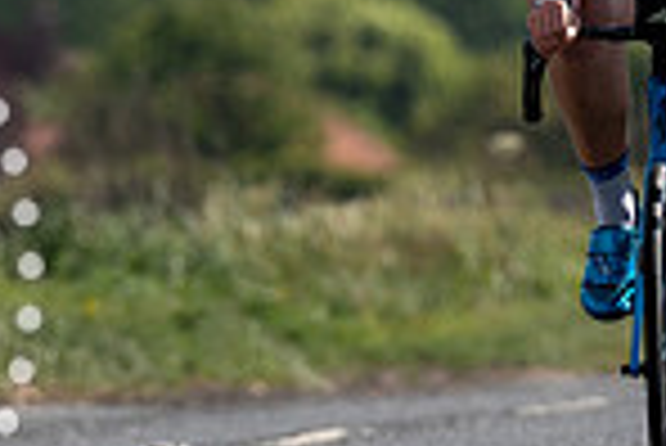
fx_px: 25203
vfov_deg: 1.0
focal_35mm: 1361
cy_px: 314
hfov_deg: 1.5
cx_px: 689
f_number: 4
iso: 100
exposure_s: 1/1000
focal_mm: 200
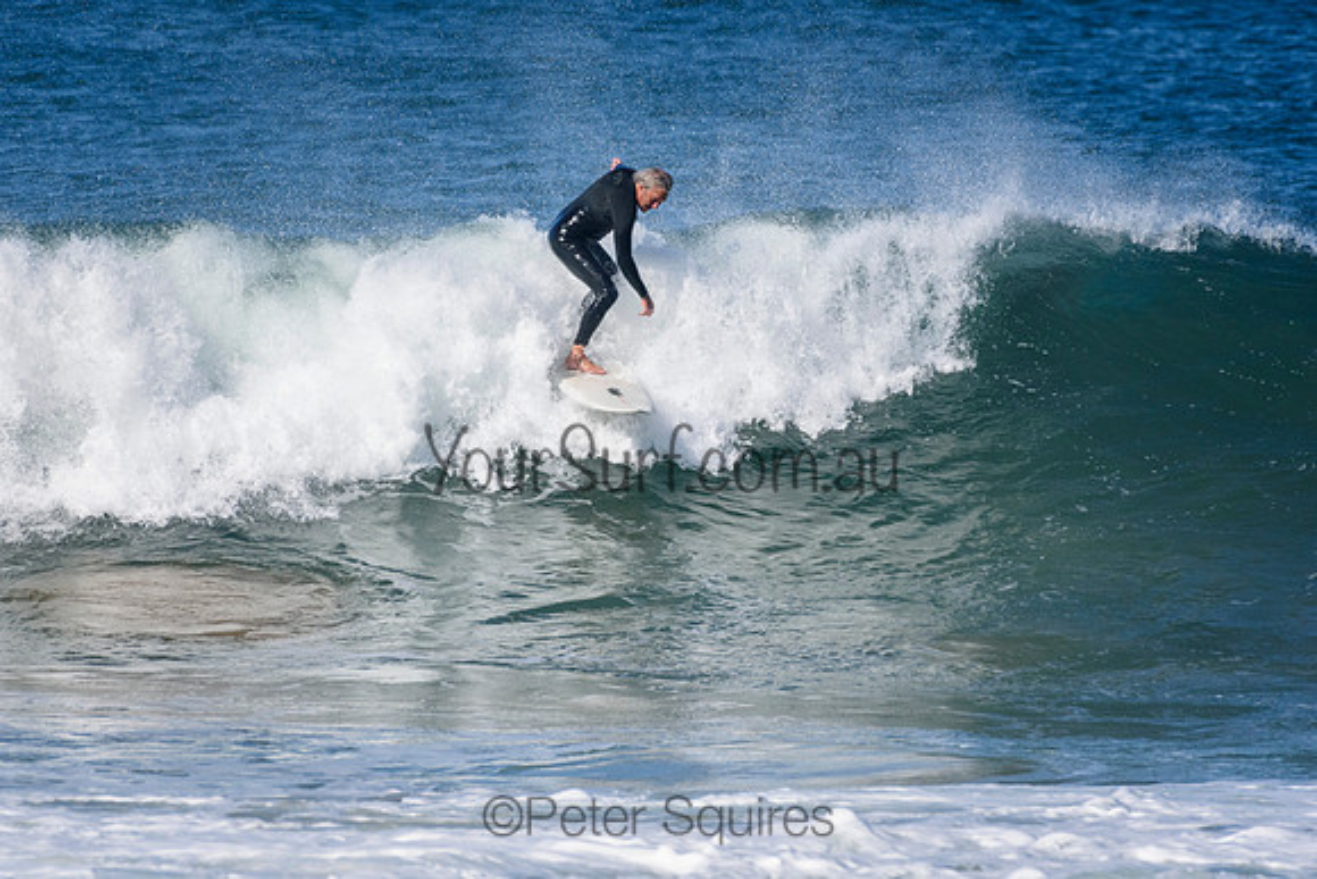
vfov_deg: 1.8
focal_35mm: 750
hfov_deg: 2.7
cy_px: 440
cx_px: 658
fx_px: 27446
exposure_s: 1/4000
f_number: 5.6
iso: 500
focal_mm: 500
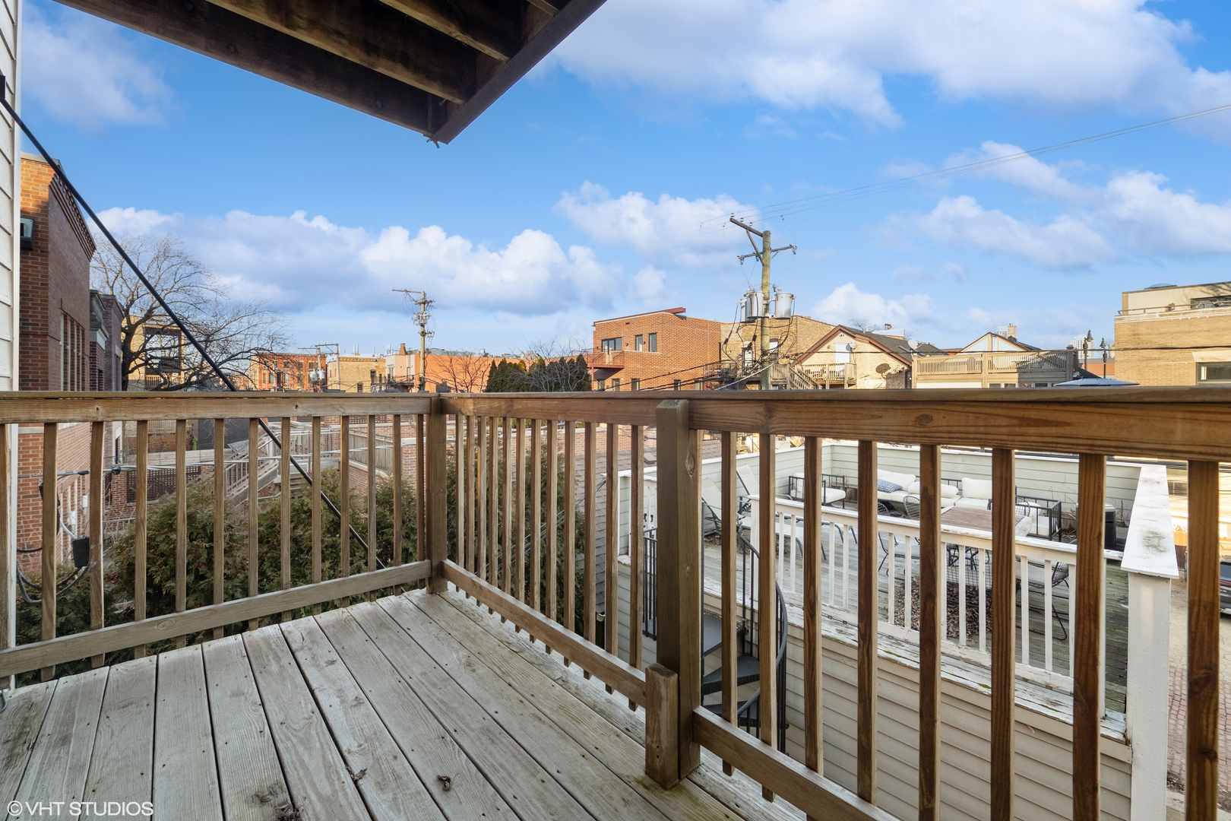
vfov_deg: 81.2
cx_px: 616
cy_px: 410
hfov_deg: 104.3
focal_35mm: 14
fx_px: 479
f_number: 8
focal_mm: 14
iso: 320
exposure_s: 1/100
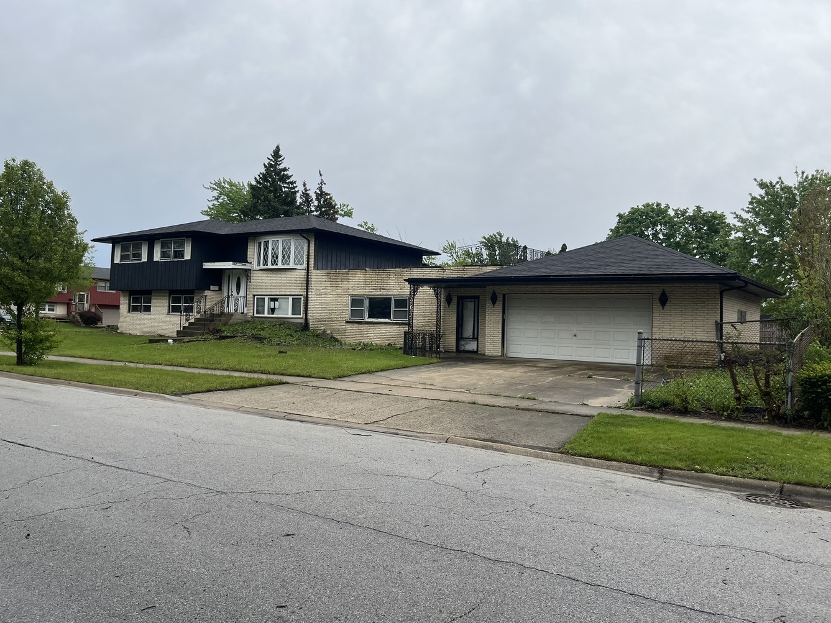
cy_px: 289
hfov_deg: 63.4
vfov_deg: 49.7
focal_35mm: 28
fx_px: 672
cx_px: 413
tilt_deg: +2.8
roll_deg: -1.8
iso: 50
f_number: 1.6
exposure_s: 1/3521
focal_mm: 5.1
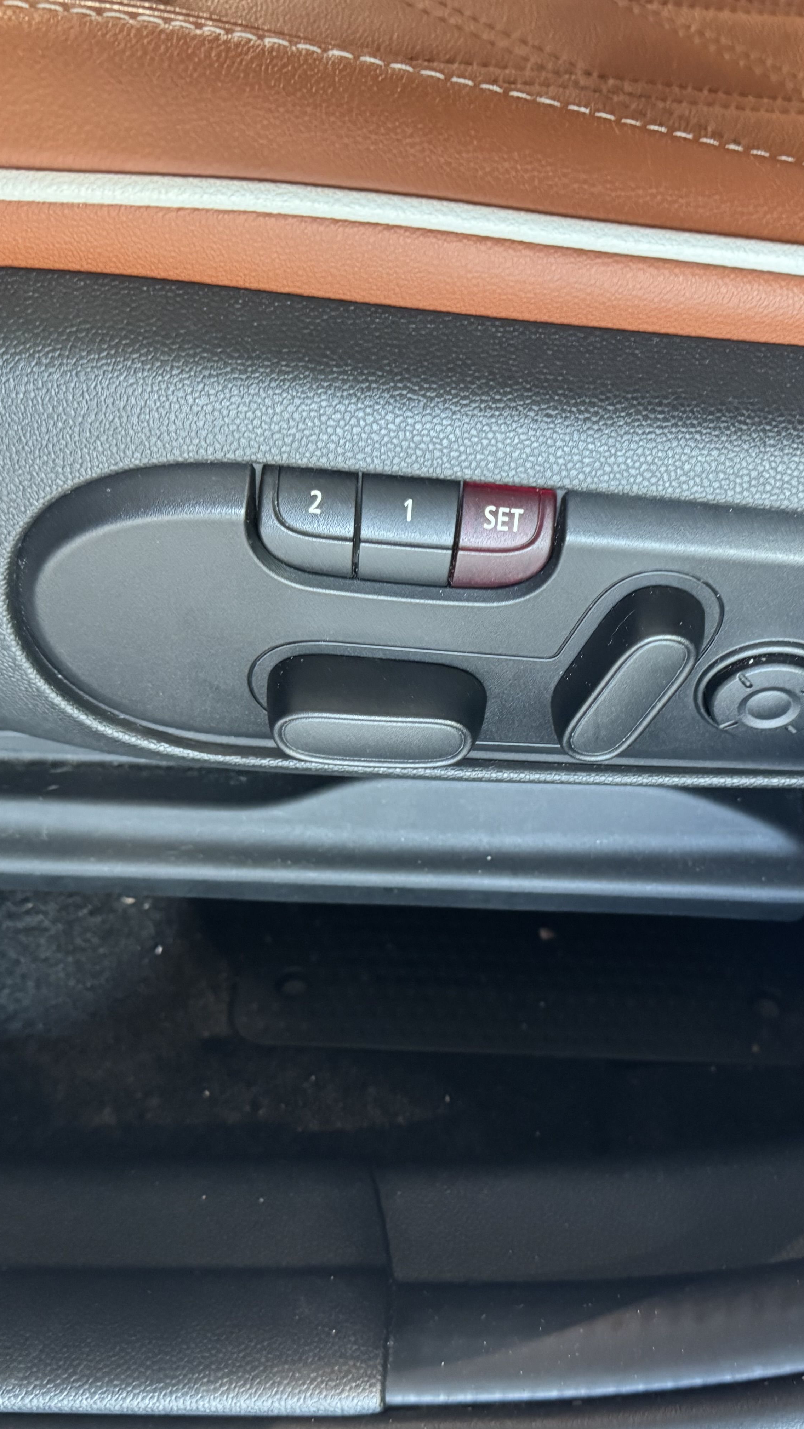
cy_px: 747
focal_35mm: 37
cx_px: 494
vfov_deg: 54.0
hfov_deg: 31.9
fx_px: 1402
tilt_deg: -47.0
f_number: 1.78
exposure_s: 1/50
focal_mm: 6.76
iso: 800
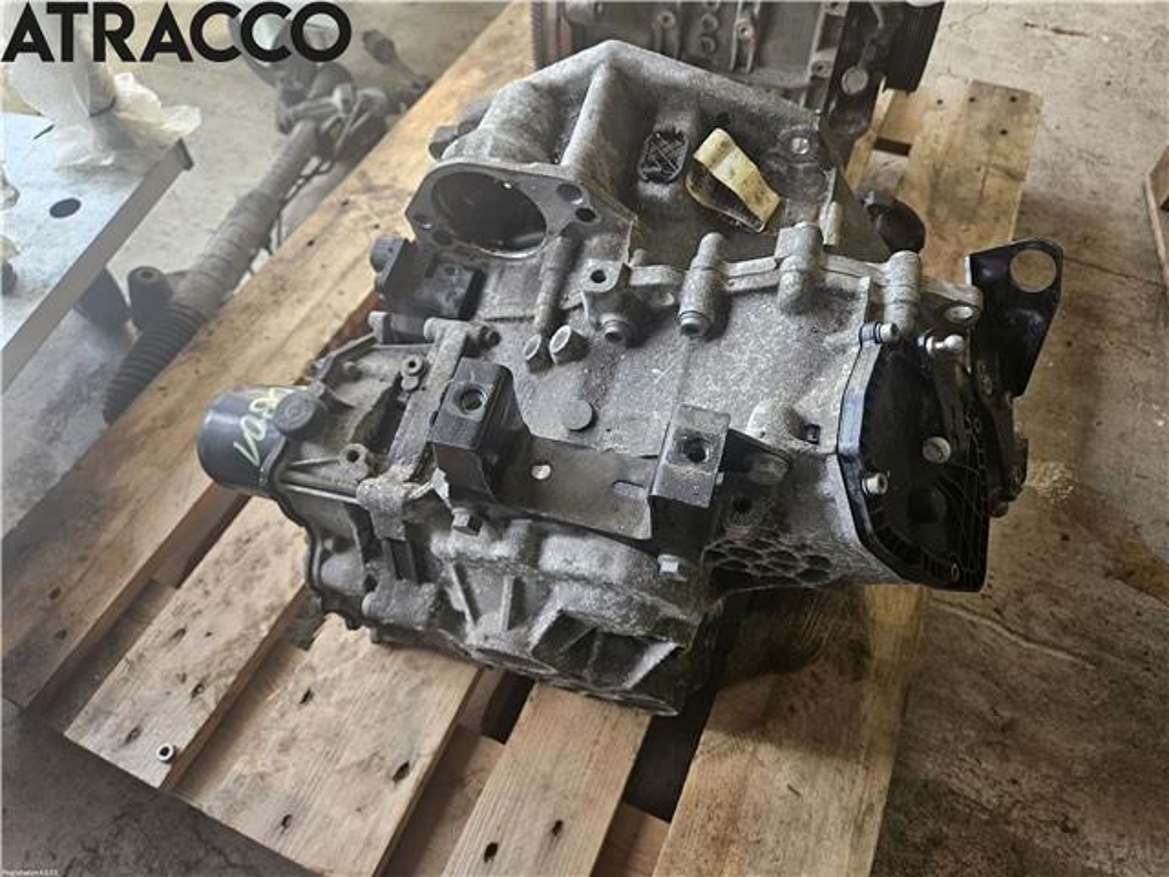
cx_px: 584
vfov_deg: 58.9
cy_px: 438
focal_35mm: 23
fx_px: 777
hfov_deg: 73.9
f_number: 1.8
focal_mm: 5.4
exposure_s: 1/100
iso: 160
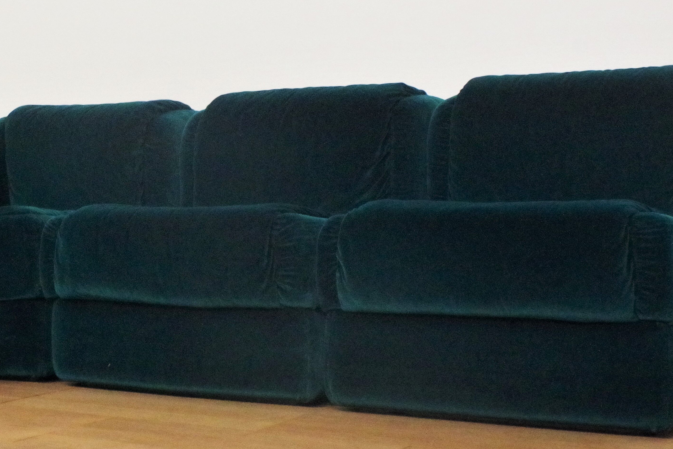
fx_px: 1234
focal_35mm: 66
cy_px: 201
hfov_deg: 29.5
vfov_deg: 20.6
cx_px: 100
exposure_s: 1/100
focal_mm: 21.25
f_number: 8
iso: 6400
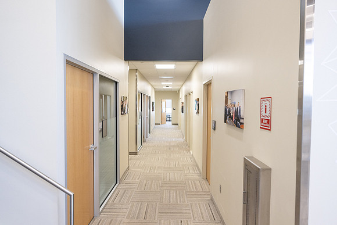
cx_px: 168
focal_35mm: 21
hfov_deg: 81.6
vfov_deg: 59.9
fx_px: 195
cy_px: 112
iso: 1250
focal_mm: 20.5
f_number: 5
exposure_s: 1/200
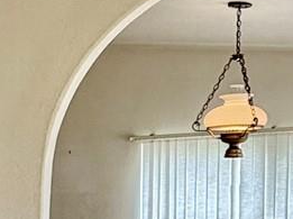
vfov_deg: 13.0
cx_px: -289
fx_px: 930
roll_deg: +0.4
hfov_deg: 14.8
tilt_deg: -2.3
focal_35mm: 110
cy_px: 271
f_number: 2.2
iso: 80
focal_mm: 2.22
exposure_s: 1/121
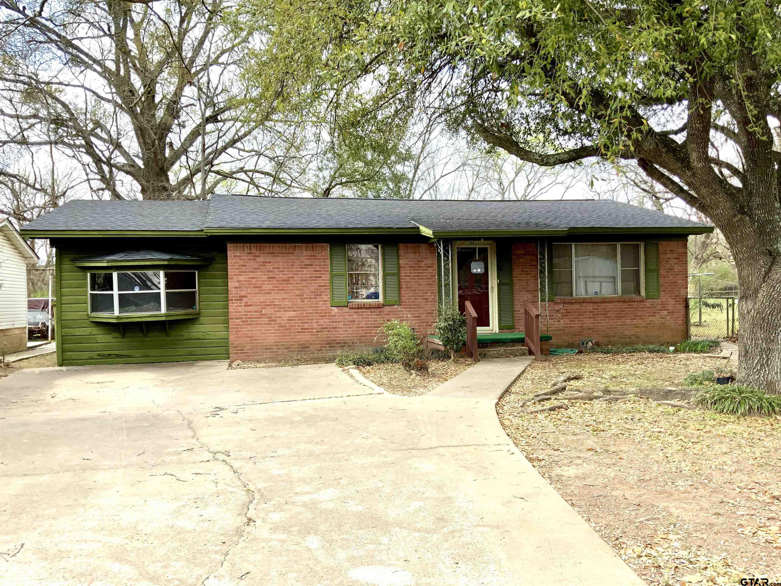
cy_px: 293
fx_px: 654
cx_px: 390
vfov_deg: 48.2
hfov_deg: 61.7
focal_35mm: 29
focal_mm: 3
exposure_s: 1/309
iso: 16
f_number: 1.8
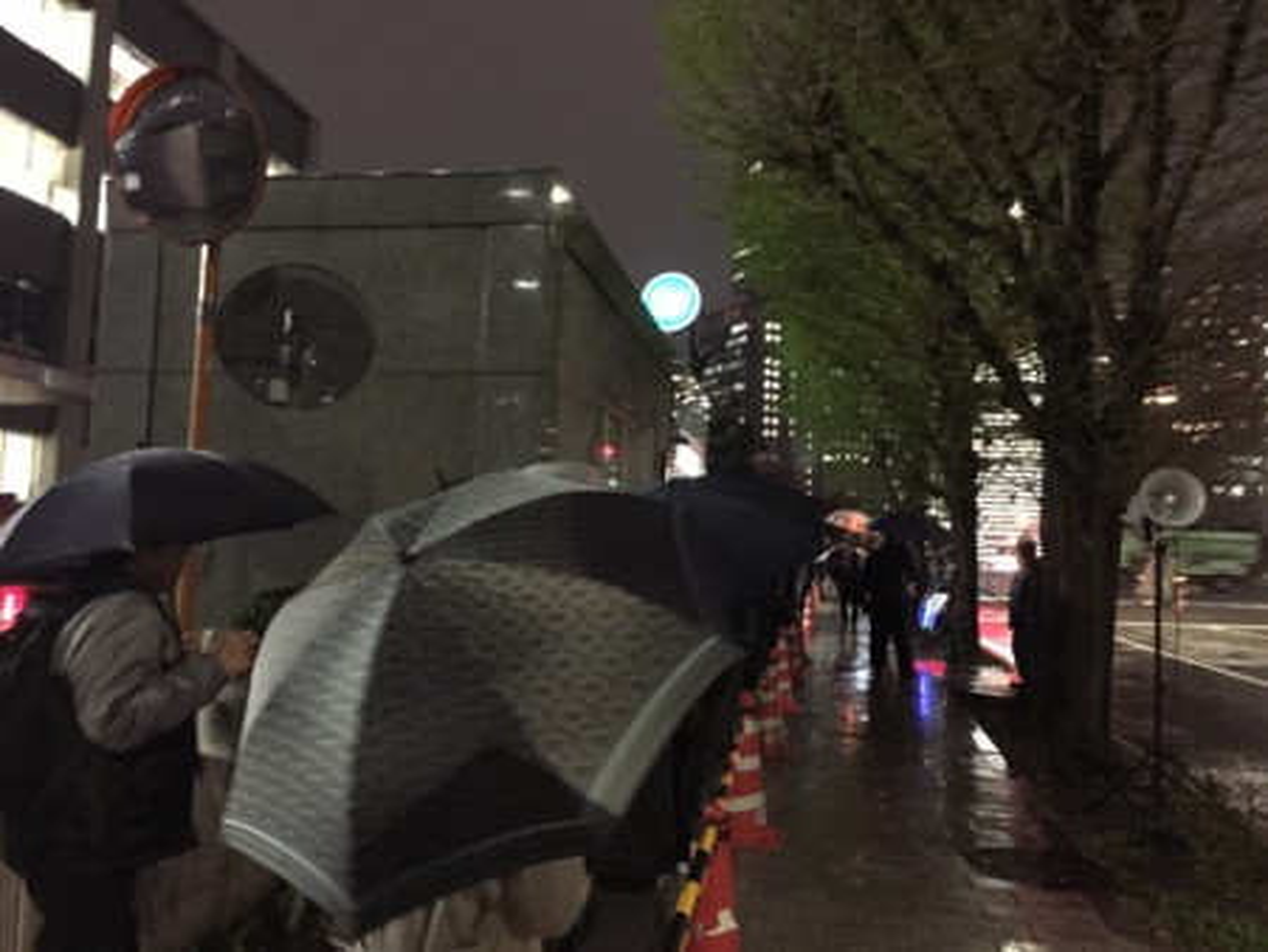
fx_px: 1063
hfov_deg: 61.6
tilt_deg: +4.7
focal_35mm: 29
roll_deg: -2.5
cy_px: 476
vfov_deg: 48.3
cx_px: 634
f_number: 2.2
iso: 1000
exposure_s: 1/15
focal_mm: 4.15
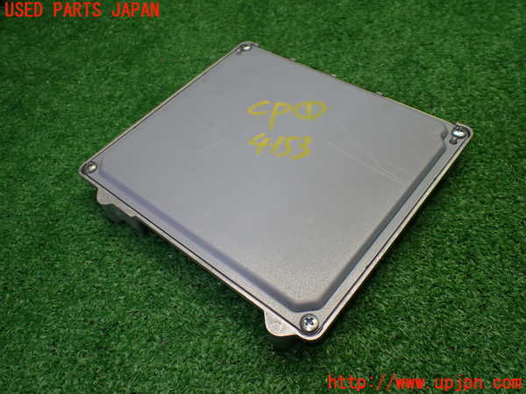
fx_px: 456
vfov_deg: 46.8
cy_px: 197
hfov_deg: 60.0
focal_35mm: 30
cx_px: 263
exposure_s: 1/125
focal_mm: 5.4
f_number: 2.3
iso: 200
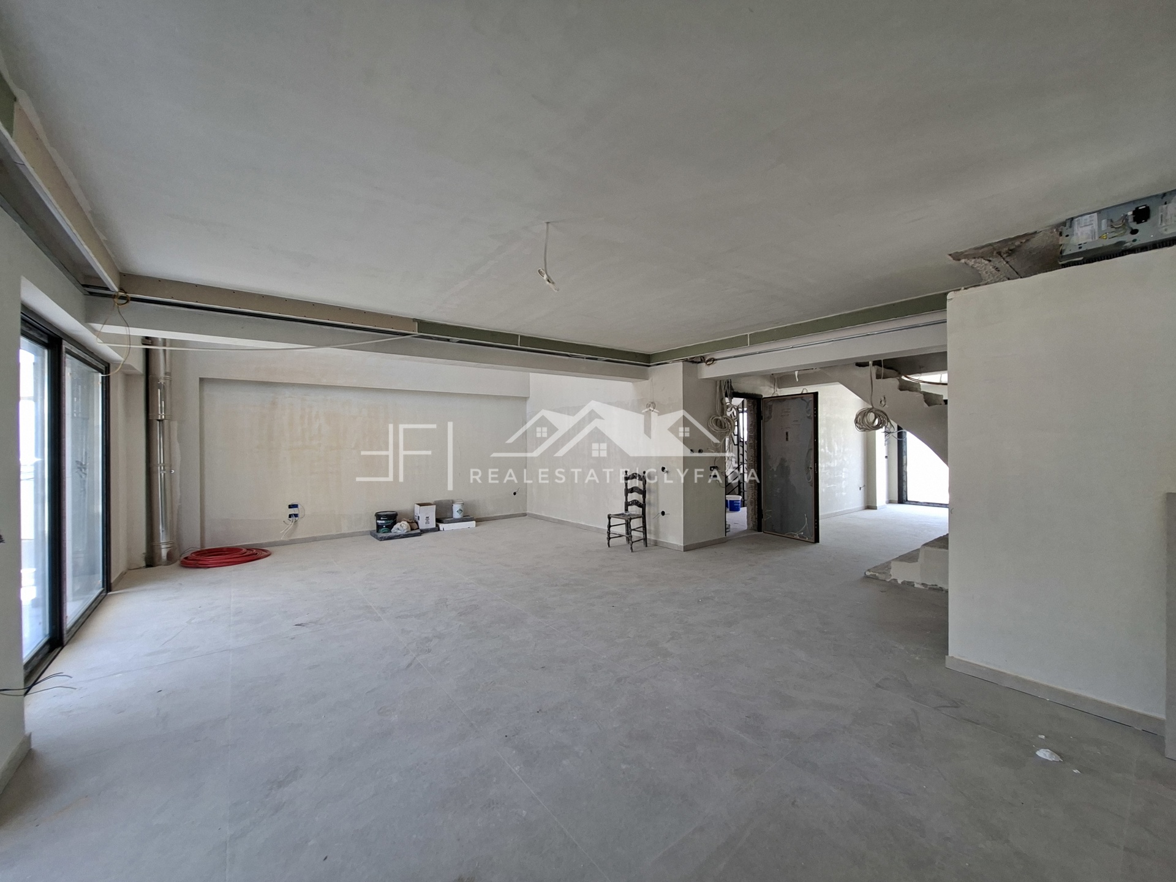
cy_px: 441
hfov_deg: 106.2
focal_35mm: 13
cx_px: 588
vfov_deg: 89.9
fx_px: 442
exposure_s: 1/60
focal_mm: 1.74
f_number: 2.2
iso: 50
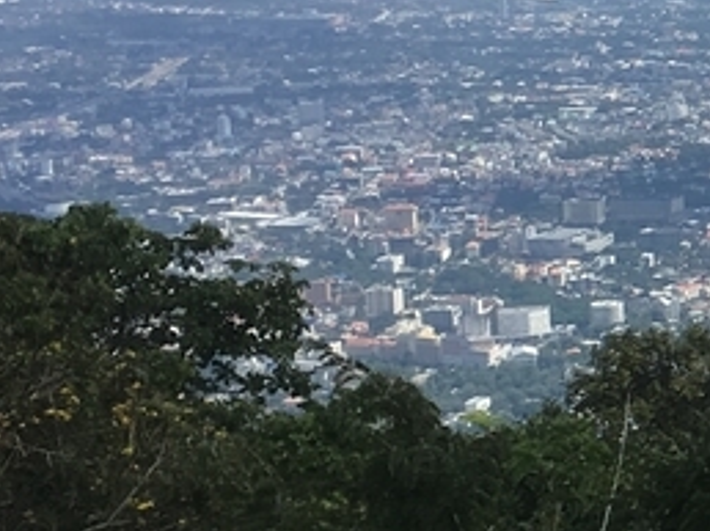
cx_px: 1414
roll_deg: +0.1
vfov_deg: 10.9
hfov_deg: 12.8
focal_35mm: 135
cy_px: 113
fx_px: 2766
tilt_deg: -5.8
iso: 25
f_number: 2.2
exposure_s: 1/1876
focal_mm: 4.15
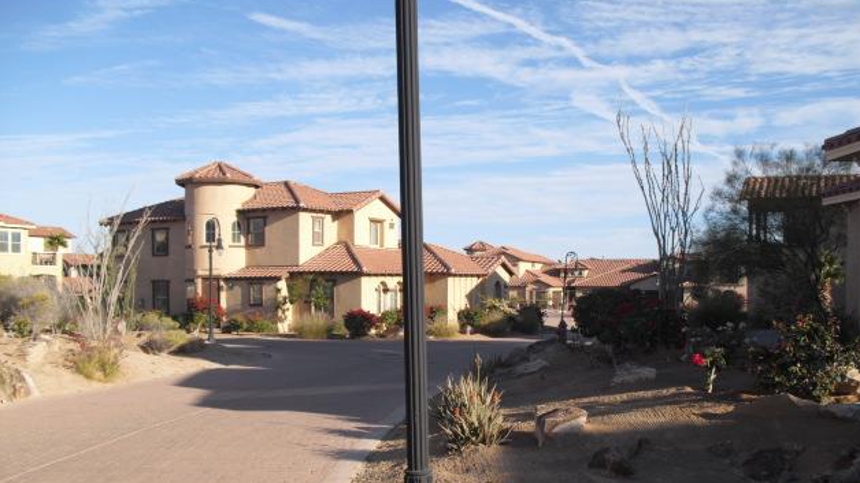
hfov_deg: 50.5
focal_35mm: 40
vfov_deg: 29.5
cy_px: 320
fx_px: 912
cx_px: 437
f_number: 7.8
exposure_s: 1/100
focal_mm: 6.3
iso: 64
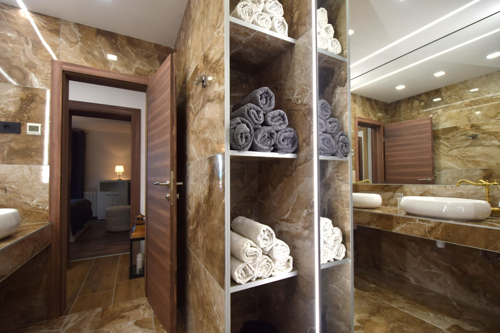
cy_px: 166
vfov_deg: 77.3
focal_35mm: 15
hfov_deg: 100.4
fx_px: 208
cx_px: 250
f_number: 5
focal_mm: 10
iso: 400
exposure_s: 1/100
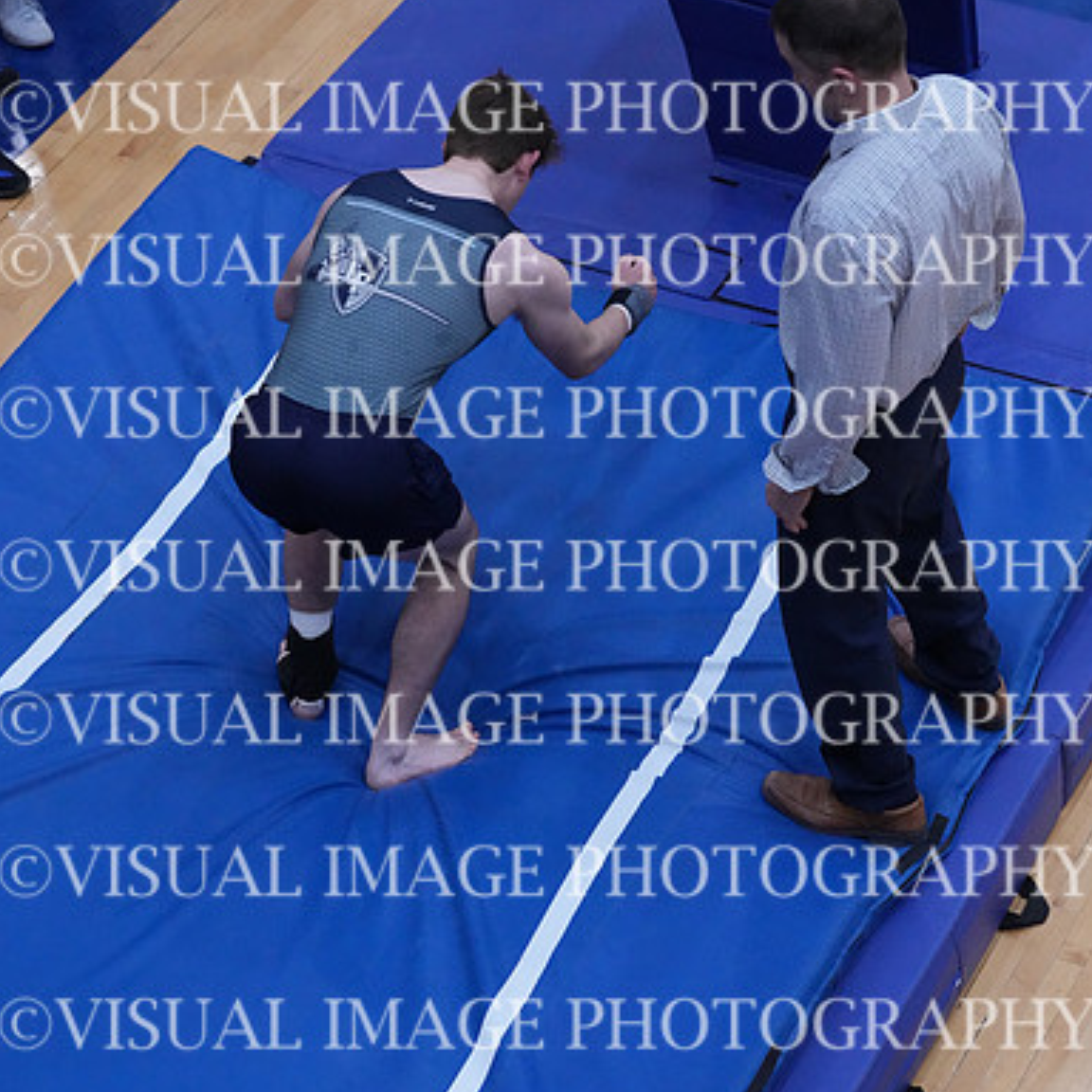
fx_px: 3712
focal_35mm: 104
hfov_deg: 16.7
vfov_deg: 16.7
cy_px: 489
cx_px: 547
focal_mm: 81
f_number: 4
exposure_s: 1/1000
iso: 10000
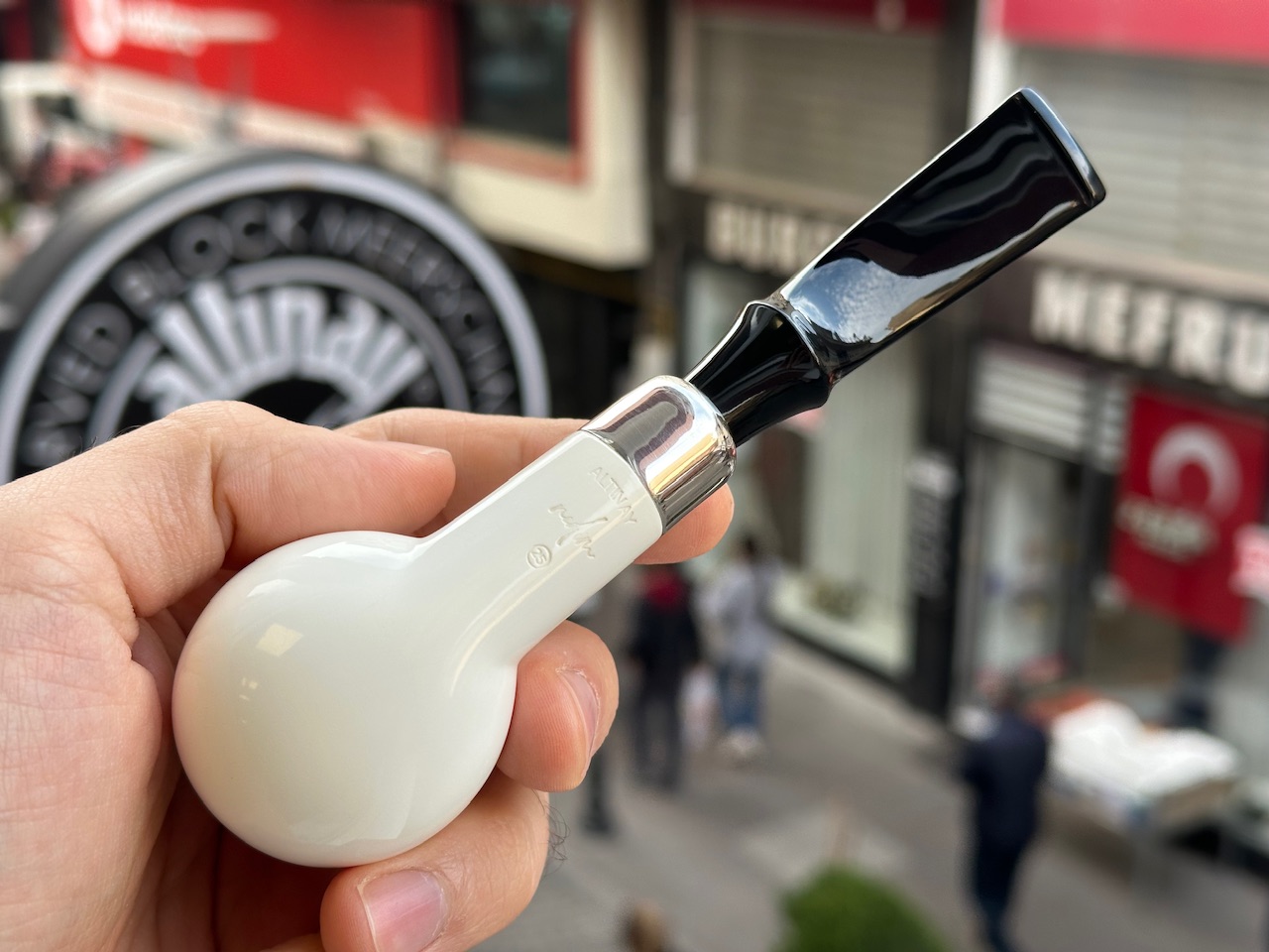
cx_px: 634
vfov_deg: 30.3
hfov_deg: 39.7
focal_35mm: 48
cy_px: 476
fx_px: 1760
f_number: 1.78
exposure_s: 1/364
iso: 64
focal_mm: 6.86
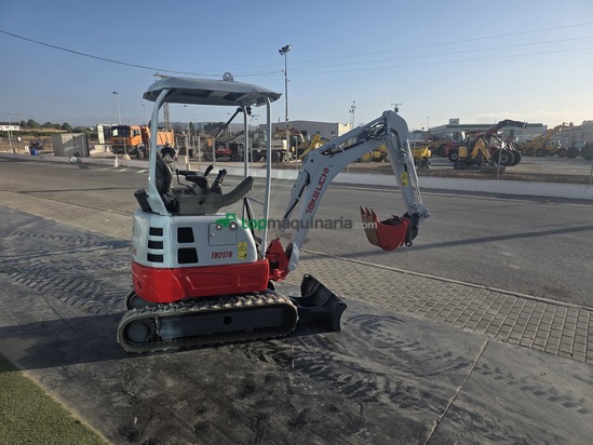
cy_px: 222
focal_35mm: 23
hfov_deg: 73.9
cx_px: 296
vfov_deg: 58.9
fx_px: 394
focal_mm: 6.3
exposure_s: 1/5447
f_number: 1.7
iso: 80
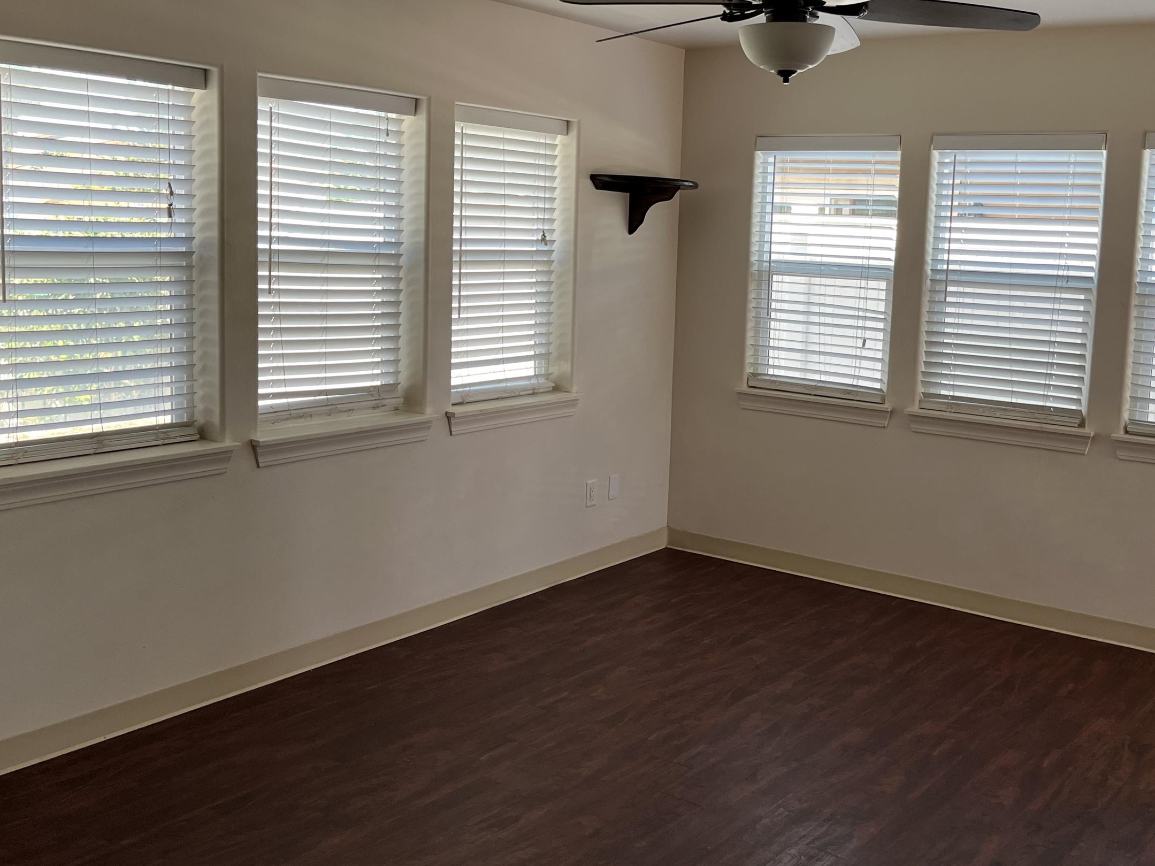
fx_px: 1234
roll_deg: -2.5
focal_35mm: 37
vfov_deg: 38.6
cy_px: 378
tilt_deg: -6.1
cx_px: 703
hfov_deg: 49.8
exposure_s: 1/122
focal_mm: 5.1
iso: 64
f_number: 1.6
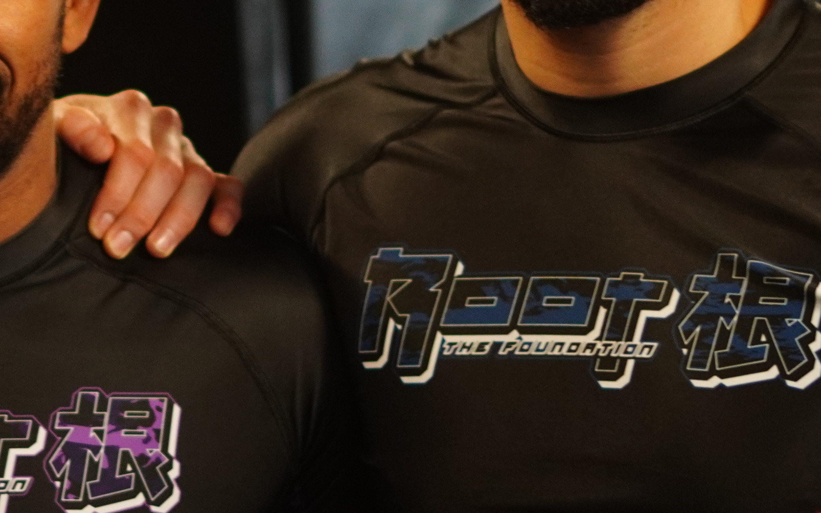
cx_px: -27
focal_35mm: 219
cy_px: 181
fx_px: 4900
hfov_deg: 9.5
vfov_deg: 6.0
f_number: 1.8
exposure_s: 1/80
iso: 800
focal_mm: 50
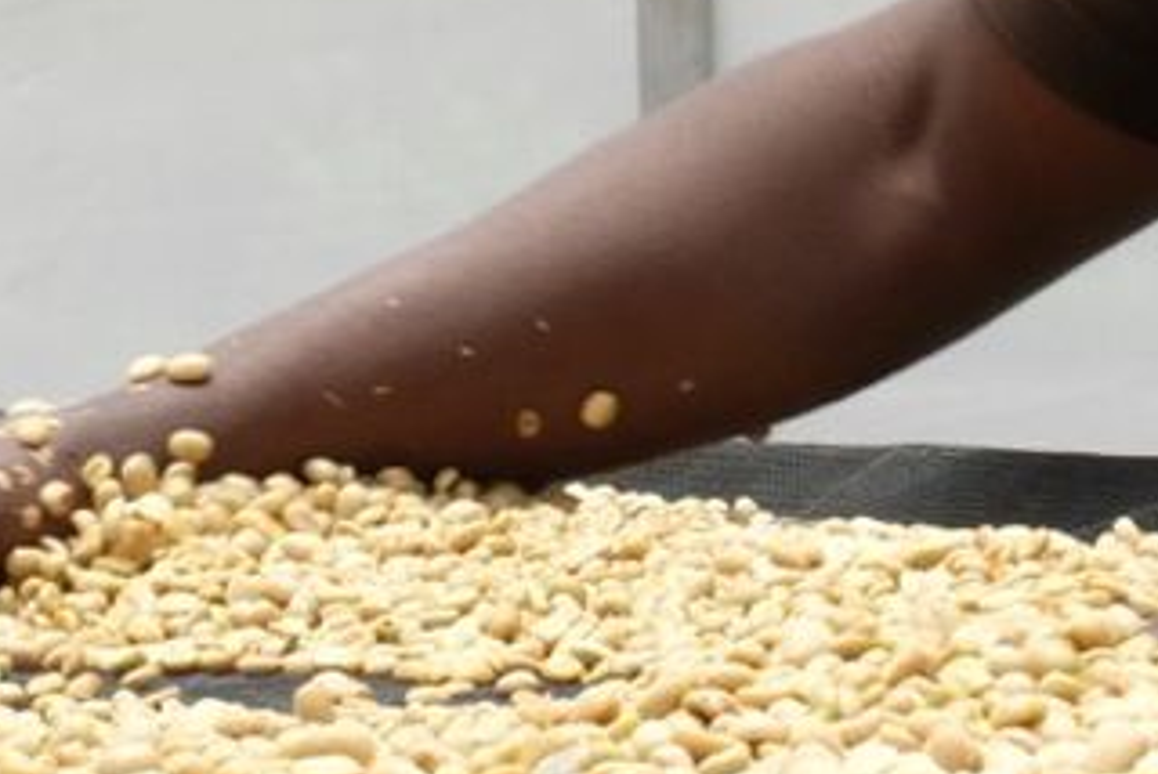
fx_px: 7534
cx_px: 590
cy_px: -432
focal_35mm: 234
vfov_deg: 5.8
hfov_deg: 8.8
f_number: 14
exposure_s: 1/100
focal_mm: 39
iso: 250
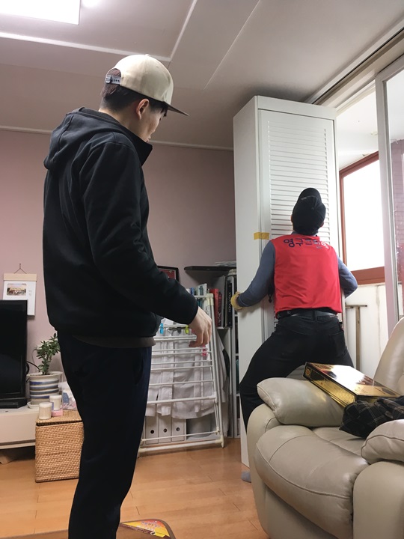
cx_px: 202
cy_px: 270
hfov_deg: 48.2
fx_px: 451
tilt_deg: +6.2
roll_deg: +0.9
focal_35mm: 29
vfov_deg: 61.7
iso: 32
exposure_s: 1/30
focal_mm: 4.15
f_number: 2.2
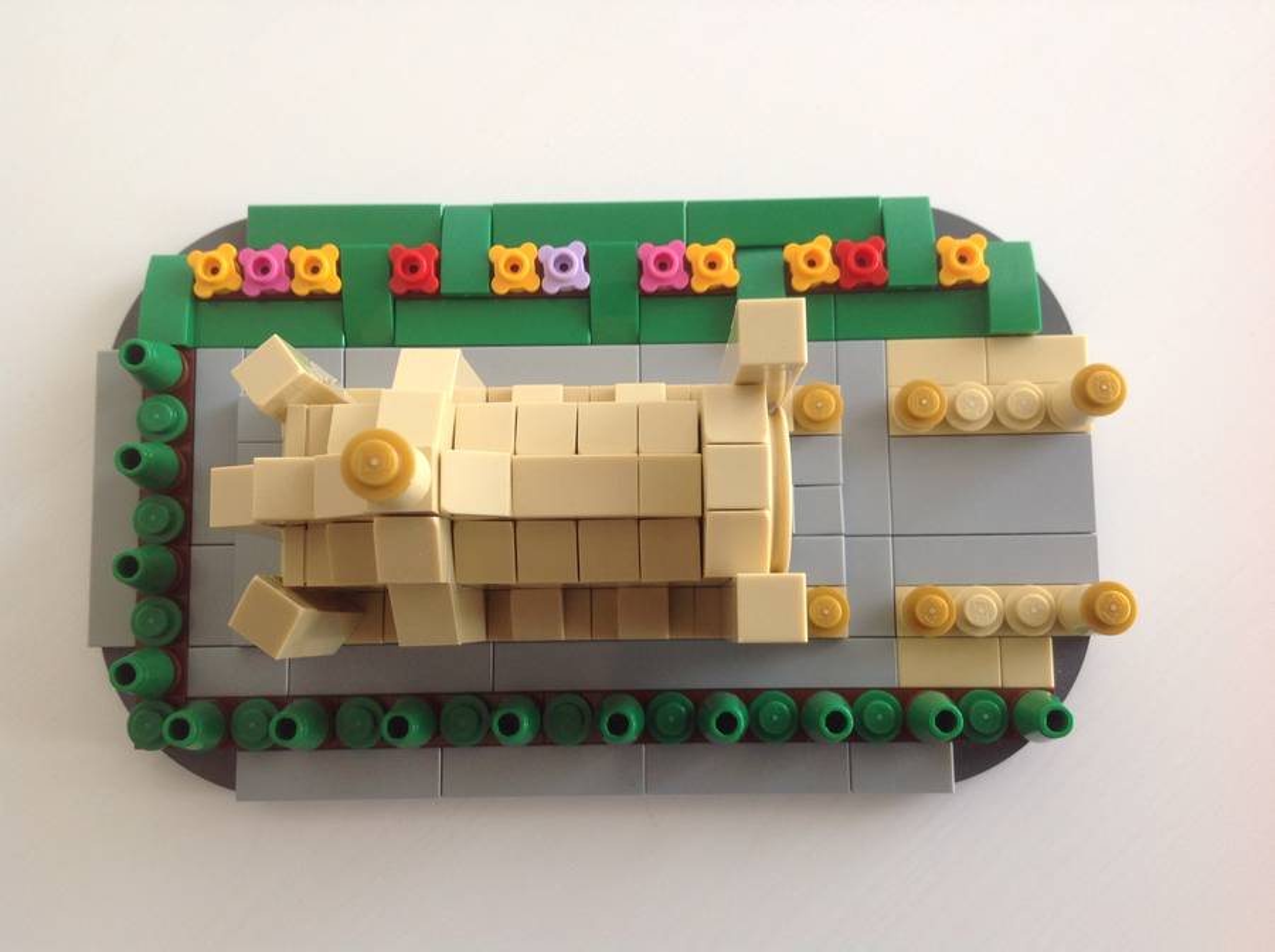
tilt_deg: -84.1
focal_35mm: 35
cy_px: 476
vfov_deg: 40.6
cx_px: 638
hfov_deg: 52.7
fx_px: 1287
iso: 50
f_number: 2.4
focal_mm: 4.28
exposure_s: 1/30
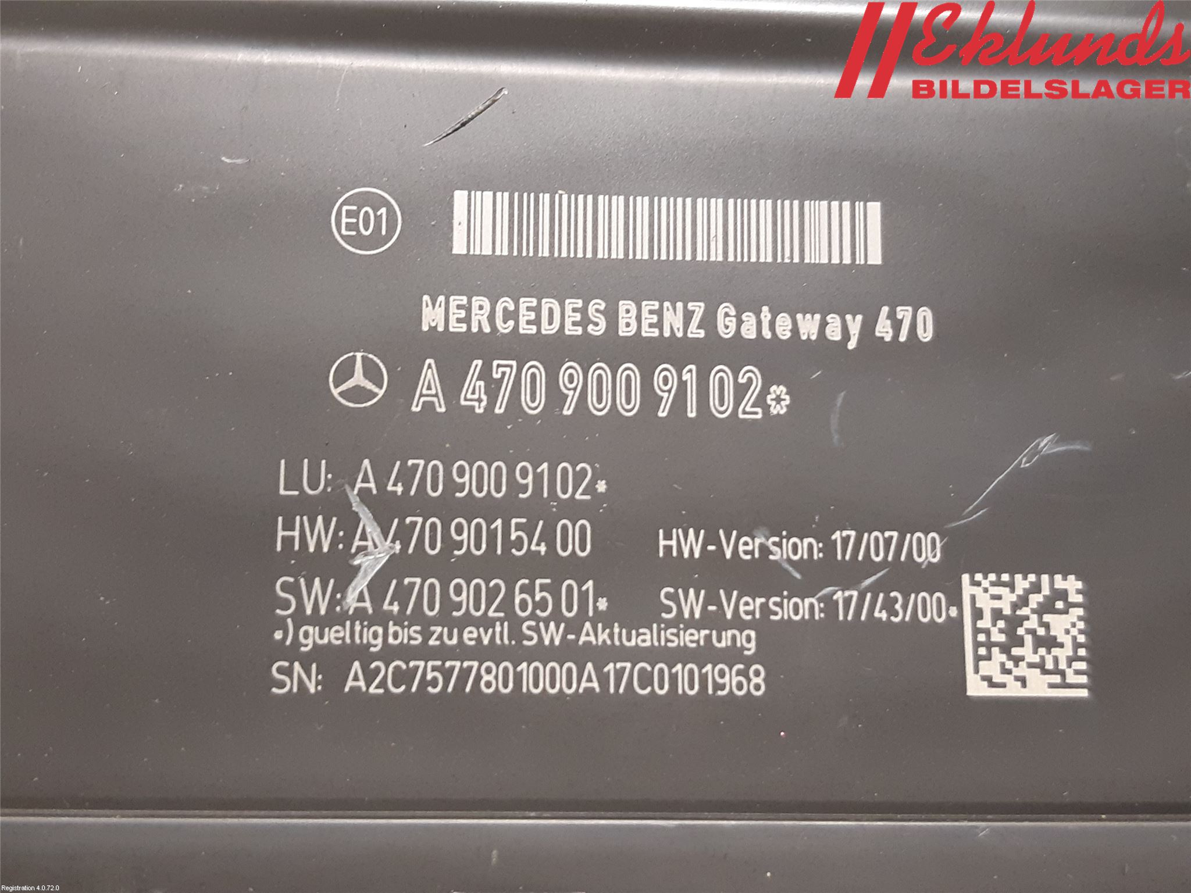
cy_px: 446
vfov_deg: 53.1
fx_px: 895
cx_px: 596
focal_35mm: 26
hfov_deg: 67.3
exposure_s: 1/33
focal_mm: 3.93
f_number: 1.7
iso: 250
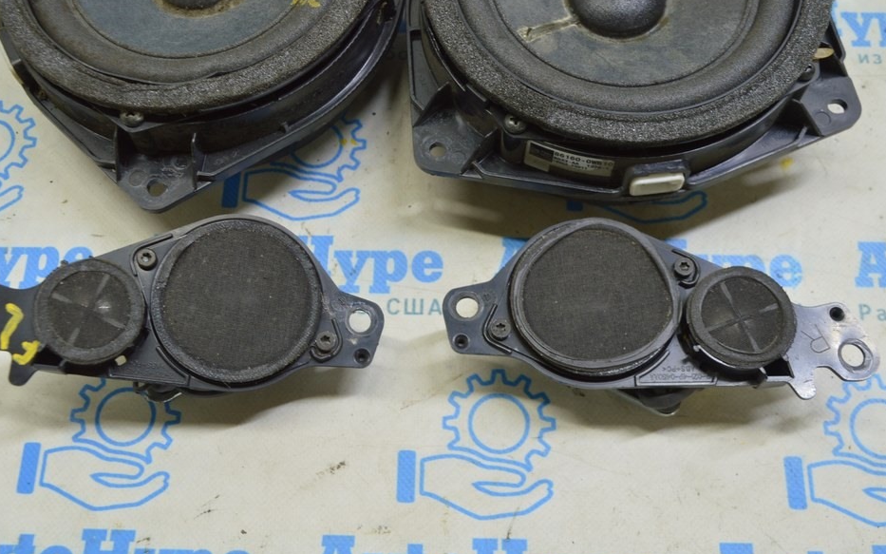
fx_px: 931
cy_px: 312
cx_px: 406
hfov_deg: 50.8
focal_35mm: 39
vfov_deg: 33.1
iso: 400
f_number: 5.6
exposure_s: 1/20
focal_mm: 23
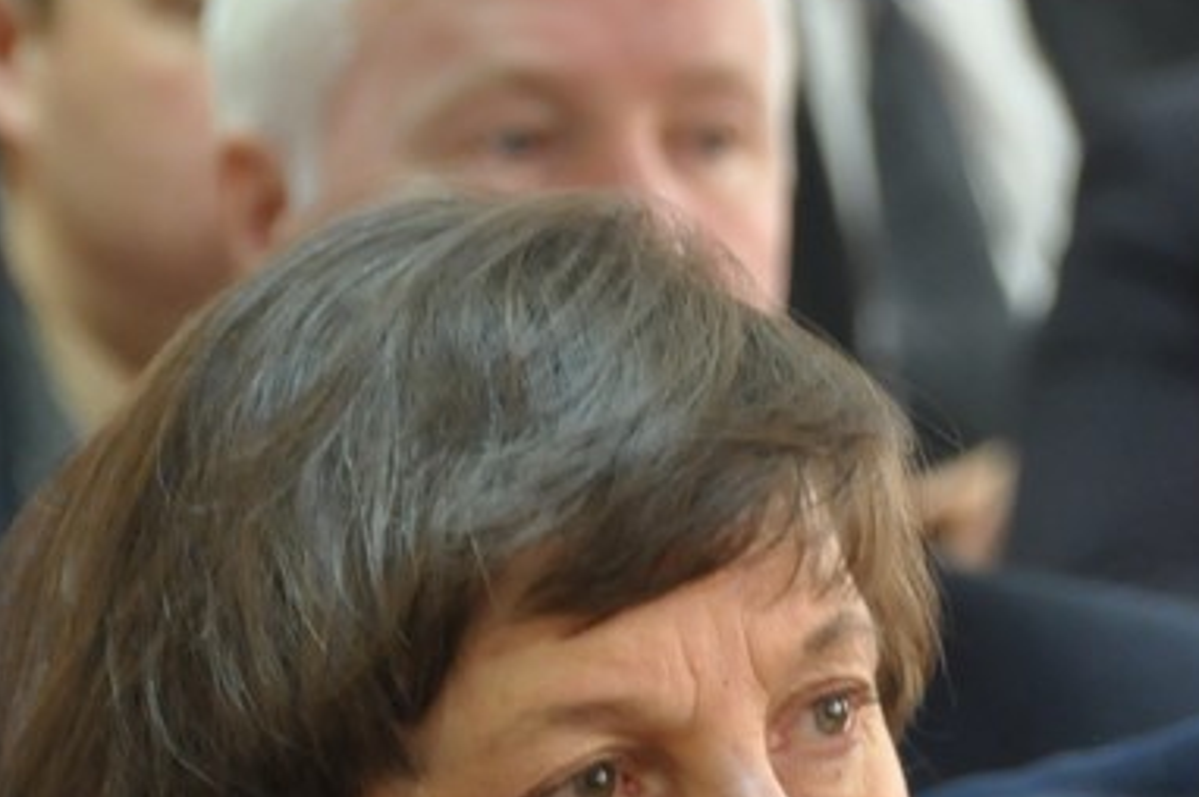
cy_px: 1007
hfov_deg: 3.5
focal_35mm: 590
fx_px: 19633
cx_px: 697
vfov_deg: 2.3
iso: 1000
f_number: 5.6
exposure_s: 1/20
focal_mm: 130
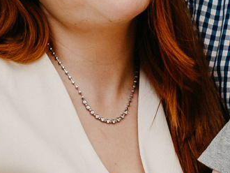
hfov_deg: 6.4
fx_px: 1981
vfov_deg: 5.0
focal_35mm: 298
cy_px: 175
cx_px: 515
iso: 160
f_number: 3.2
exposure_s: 1/160
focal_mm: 40
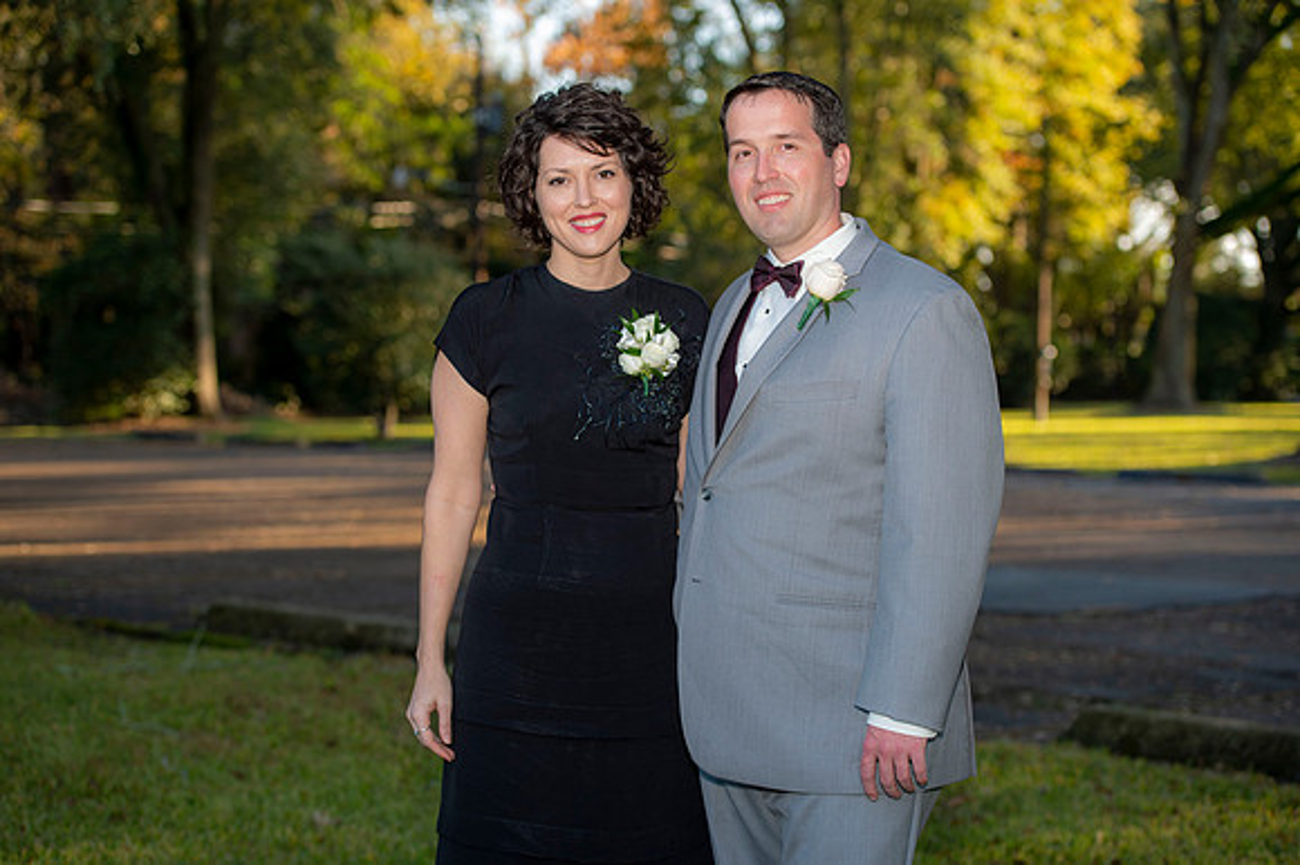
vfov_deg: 19.4
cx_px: 650
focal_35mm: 70
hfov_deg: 28.9
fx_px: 2526
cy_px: 432
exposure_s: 1/250
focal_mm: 70
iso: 200
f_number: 3.5
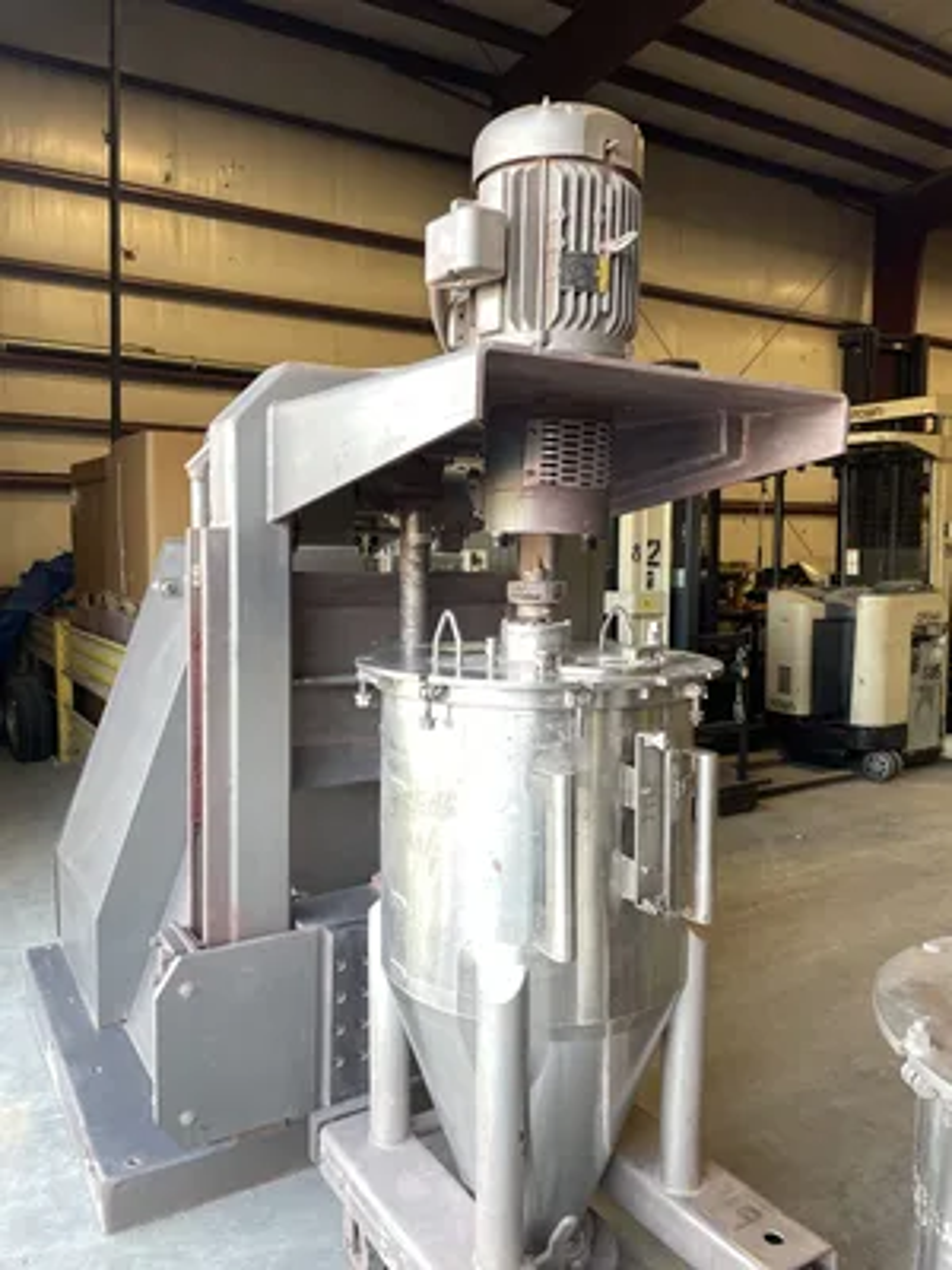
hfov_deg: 53.1
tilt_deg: -4.7
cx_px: 476
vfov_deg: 67.3
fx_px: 953
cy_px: 635
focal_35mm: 26
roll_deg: +0.2
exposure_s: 1/121
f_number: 1.6
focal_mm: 4.2
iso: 80
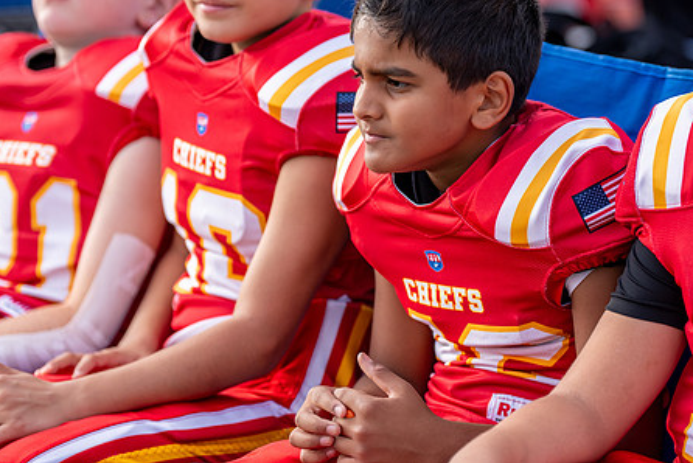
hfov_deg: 8.9
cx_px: 372
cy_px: 146
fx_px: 4449
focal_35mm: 231
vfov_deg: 6.0
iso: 250
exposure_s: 1/2000
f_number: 2.8
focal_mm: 143
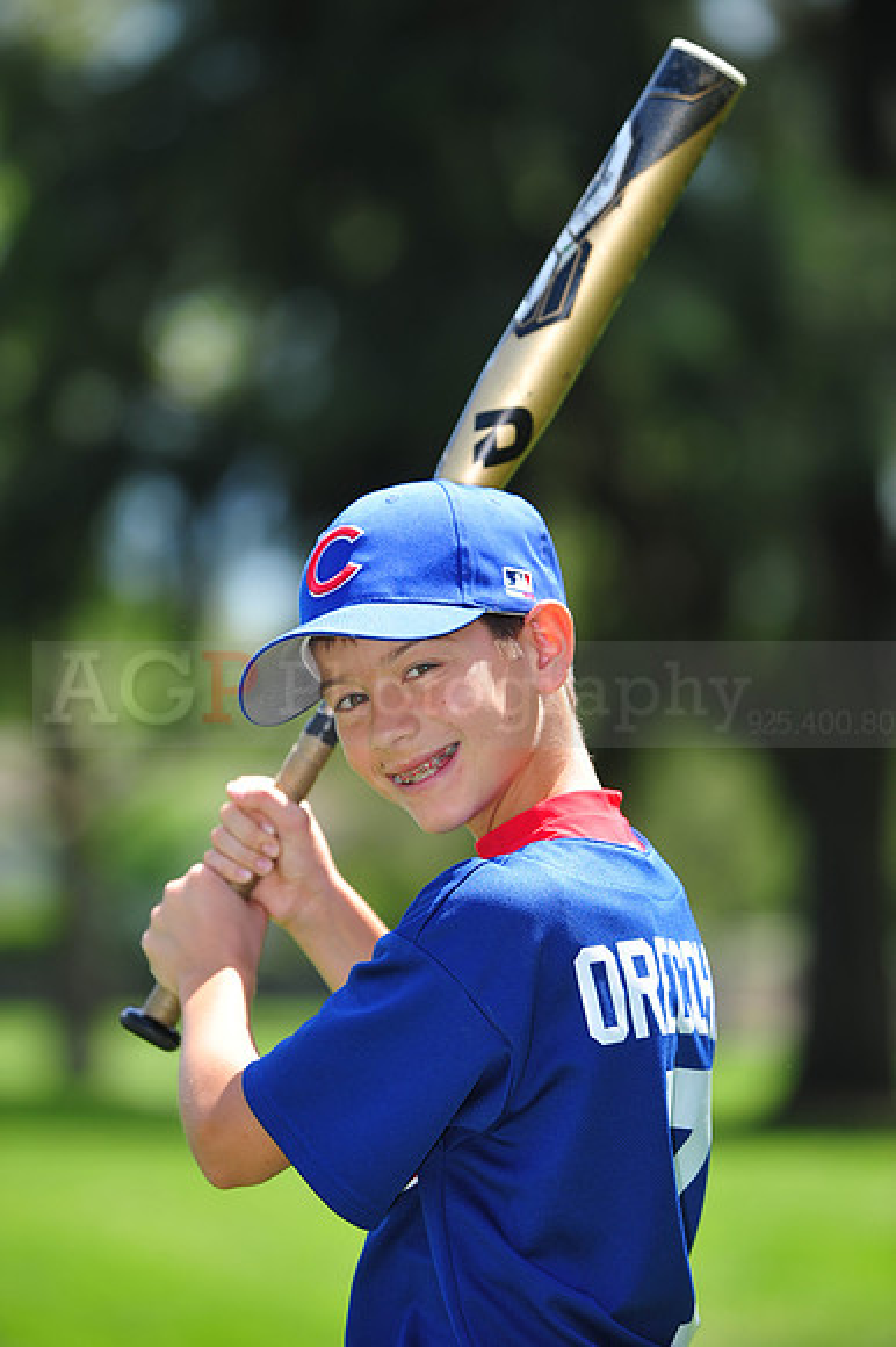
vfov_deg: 10.3
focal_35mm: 200
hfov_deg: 6.9
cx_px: 448
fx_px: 7475
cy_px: 674
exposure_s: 1/500
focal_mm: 200
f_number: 4.5
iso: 200
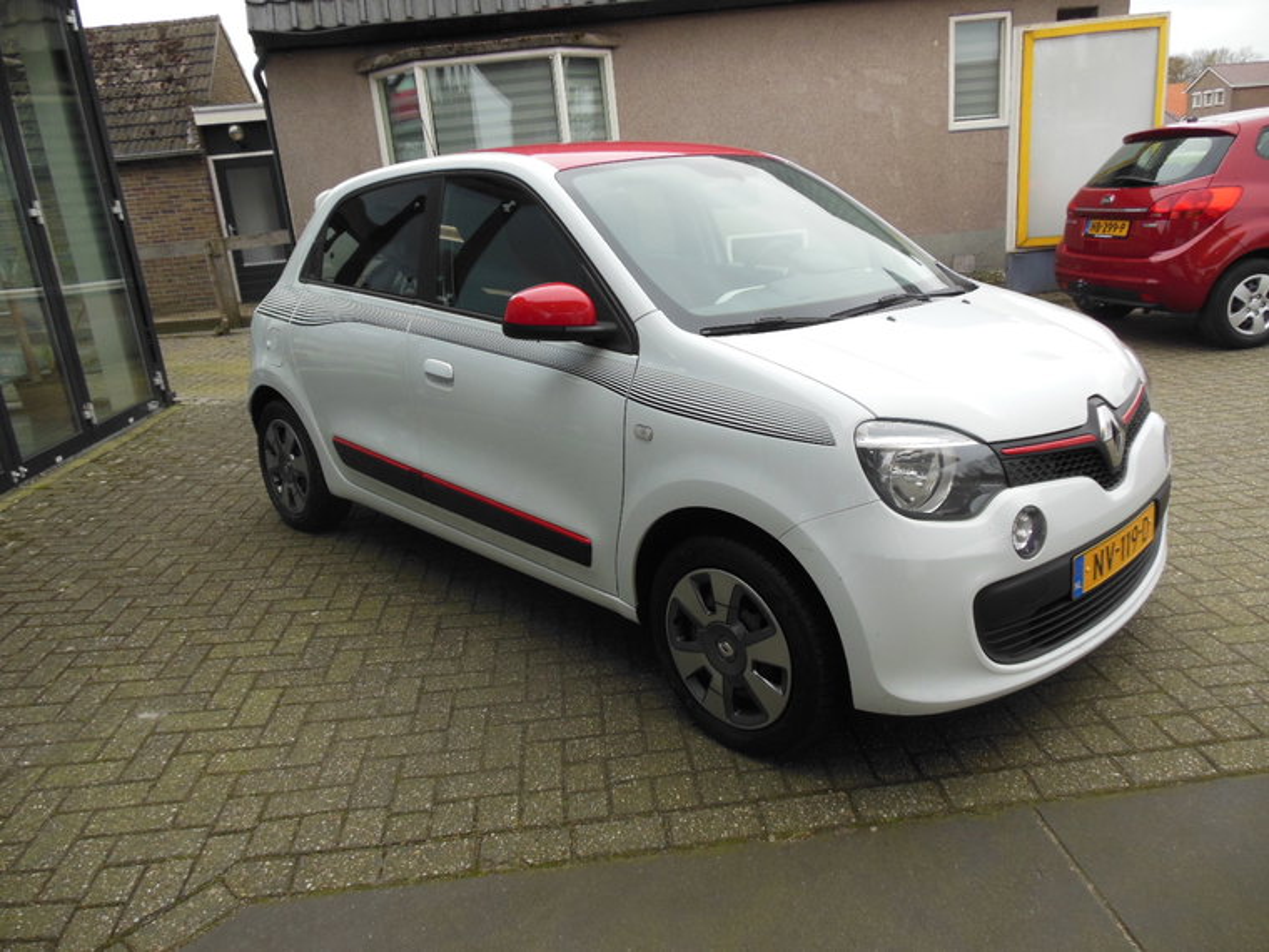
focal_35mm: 25
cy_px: 476
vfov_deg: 54.9
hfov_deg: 69.4
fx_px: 916
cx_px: 634
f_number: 3.2
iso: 125
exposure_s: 1/250
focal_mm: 4.5
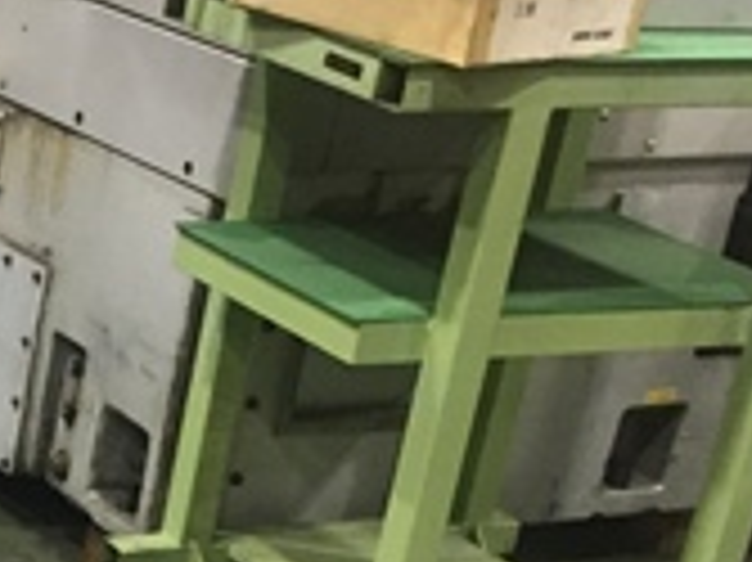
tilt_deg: -26.3
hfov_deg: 15.7
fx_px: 2410
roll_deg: -4.6
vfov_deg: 13.0
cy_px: 643
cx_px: -504
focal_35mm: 111
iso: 125
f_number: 2.2
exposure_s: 1/30
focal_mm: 4.15
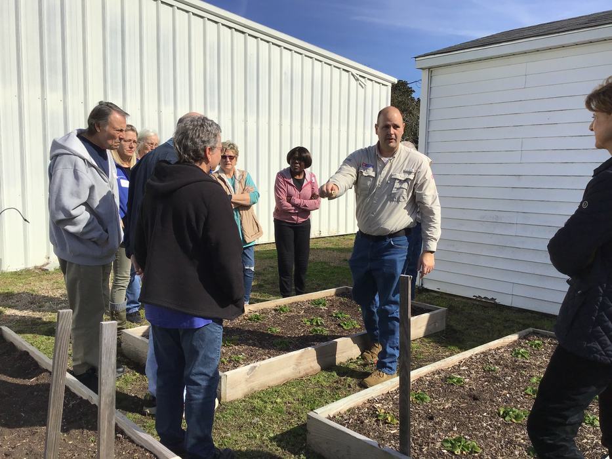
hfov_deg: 58.3
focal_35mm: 31
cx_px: 306
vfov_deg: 45.5
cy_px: 230
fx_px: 548
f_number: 2.4
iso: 25
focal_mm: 3.3
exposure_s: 1/2092
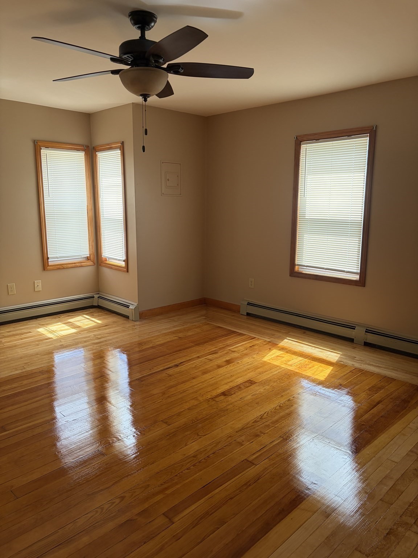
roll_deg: +0.4
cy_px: 279
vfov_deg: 67.3
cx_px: 209
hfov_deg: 53.1
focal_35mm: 26
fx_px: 419
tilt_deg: -10.3
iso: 64
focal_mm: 5.96
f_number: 1.6
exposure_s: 1/191
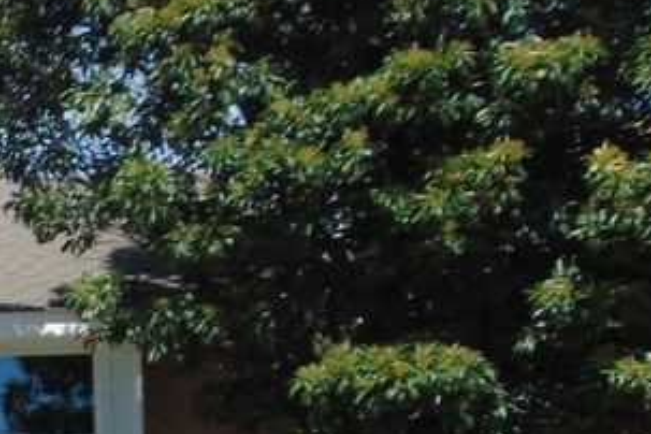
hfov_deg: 19.5
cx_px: -382
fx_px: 1591
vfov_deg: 15.1
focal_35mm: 88
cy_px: 481
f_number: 7.7
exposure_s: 1/250
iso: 80
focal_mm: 4.5
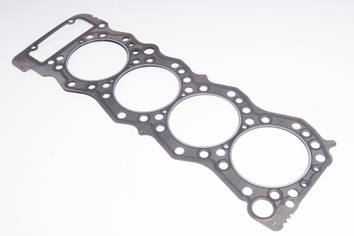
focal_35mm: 46
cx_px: 177
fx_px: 452
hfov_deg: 42.7
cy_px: 118
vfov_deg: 29.2
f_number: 14
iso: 200
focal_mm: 31
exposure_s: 1/125
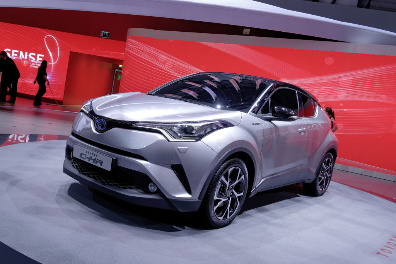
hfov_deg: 57.2
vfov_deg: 40.0
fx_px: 363
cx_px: 198
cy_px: 132
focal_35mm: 33
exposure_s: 1/125
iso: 800
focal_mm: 21.9
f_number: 6.4
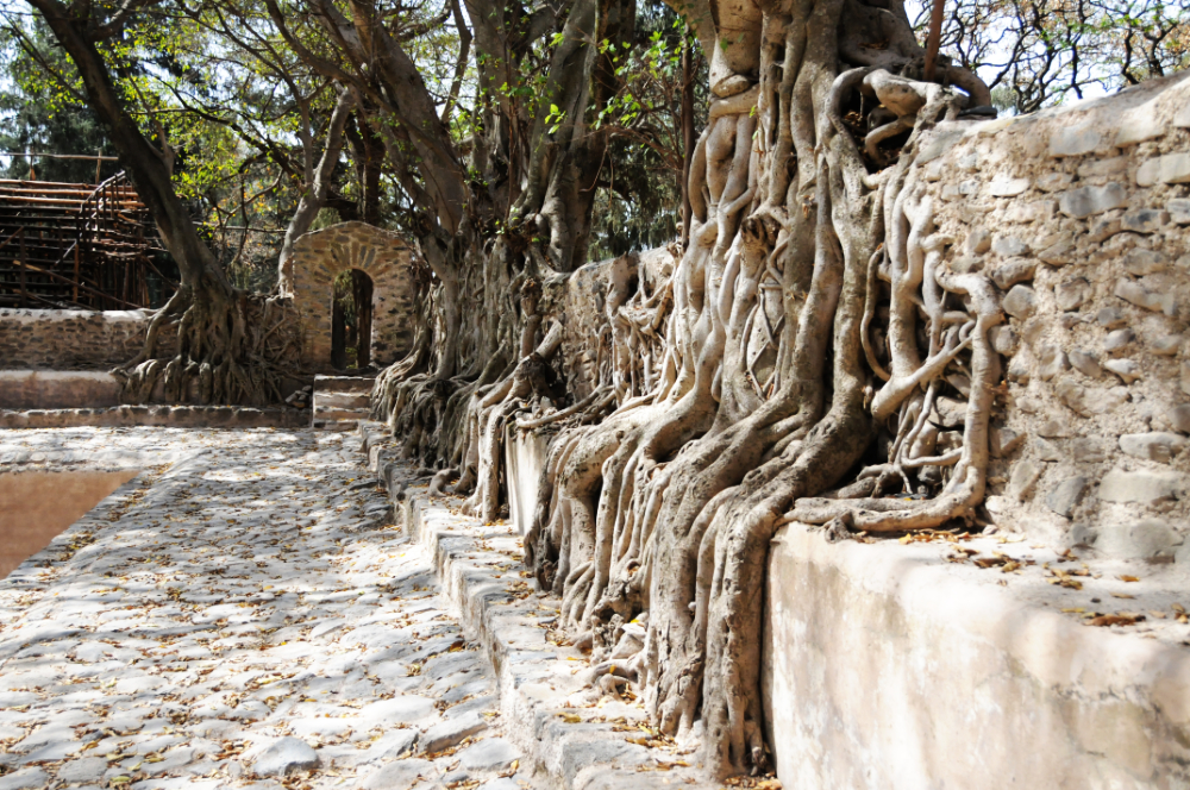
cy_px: 395
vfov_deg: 36.8
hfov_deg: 53.2
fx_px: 1188
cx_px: 595
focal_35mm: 36
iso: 800
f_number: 5
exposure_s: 1/1600
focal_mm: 24
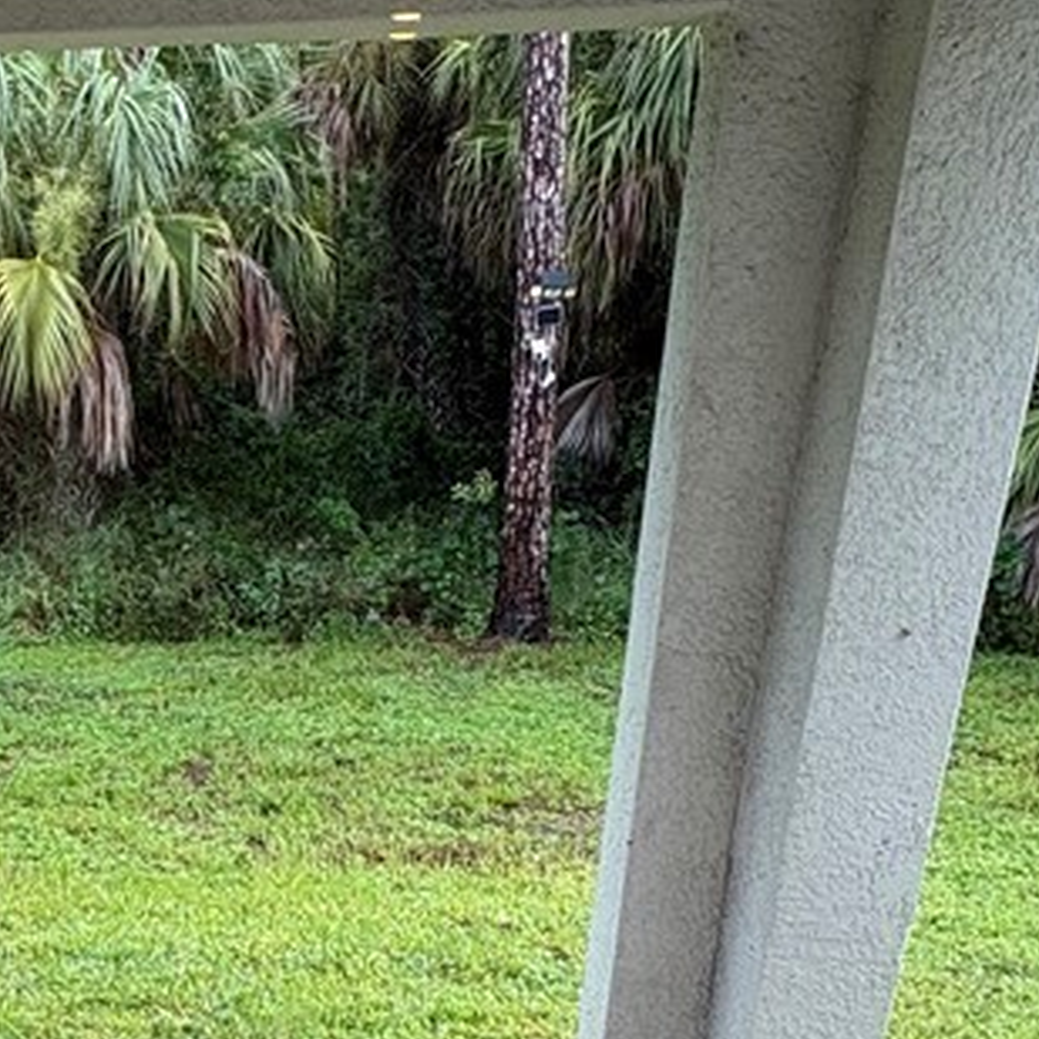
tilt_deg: -22.3
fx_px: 1392
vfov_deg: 39.6
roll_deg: +2.0
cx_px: 121
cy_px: 797
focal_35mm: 41
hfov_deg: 38.4
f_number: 2.2
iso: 80
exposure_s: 1/120
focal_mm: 2.22
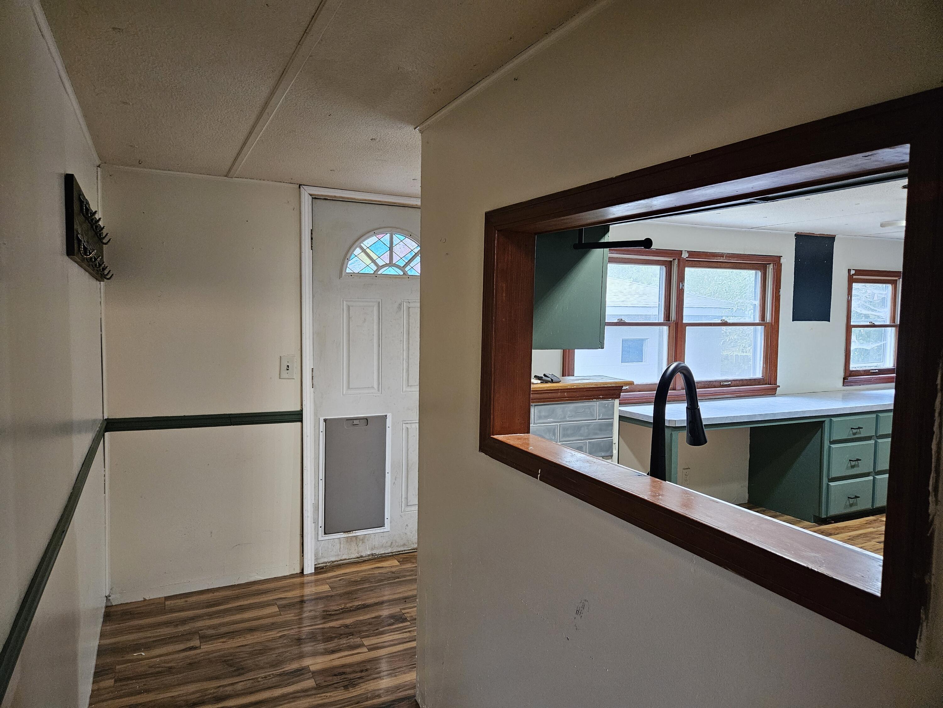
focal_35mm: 23
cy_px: 354
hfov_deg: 73.9
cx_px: 472
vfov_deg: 58.9
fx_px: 627
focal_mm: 5.4
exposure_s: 1/120
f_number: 1.8
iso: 640
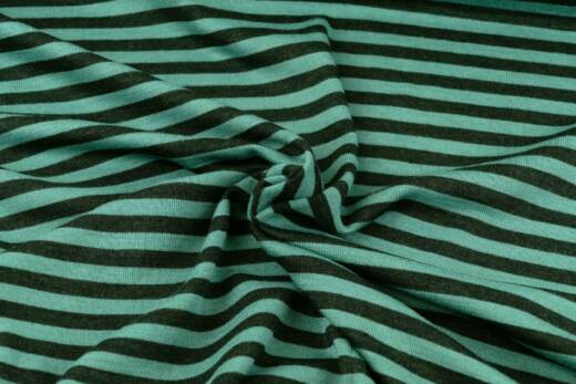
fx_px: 1584
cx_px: 288
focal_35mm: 99
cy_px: 192
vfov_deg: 13.8
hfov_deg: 20.6
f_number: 5.6
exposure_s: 1/80
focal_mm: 35.95
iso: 1000
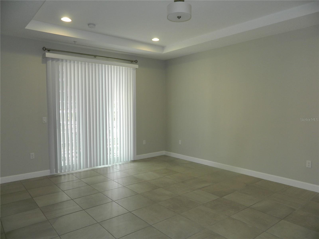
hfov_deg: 69.4
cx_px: 160
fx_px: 230
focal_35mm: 25
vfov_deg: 54.9
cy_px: 120
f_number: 3.1
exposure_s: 1/40
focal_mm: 4.5
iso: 80
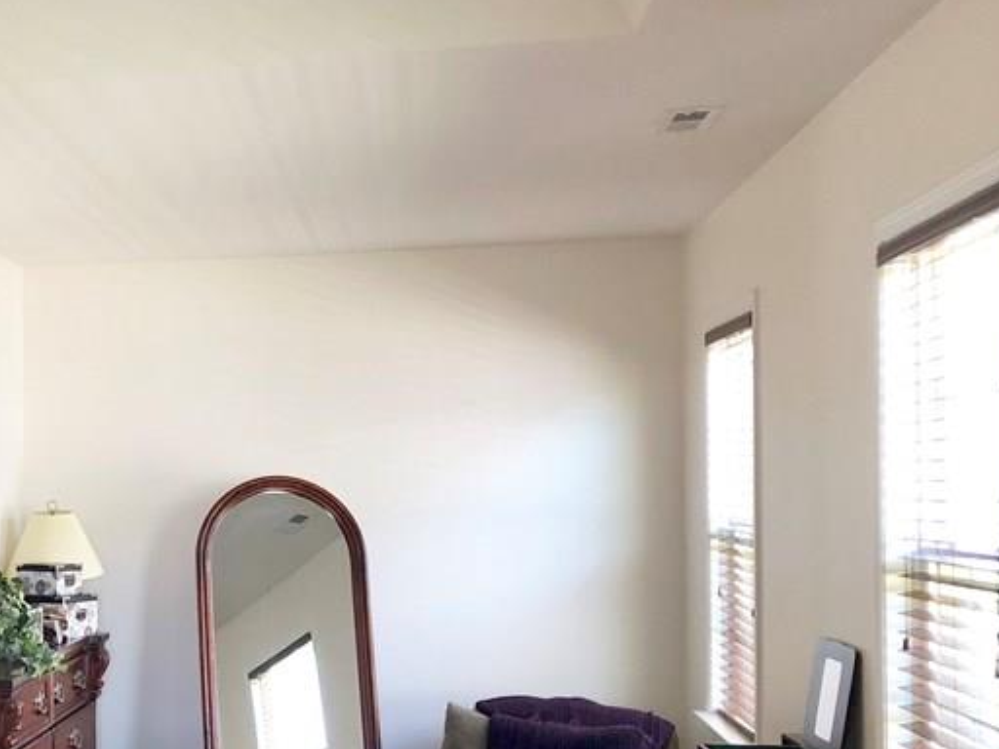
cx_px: 23
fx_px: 1616
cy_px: 488
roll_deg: -0.2
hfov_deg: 31.9
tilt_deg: -0.9
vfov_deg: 26.0
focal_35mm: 56
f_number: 1.8
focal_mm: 3.99
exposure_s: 1/15
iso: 50
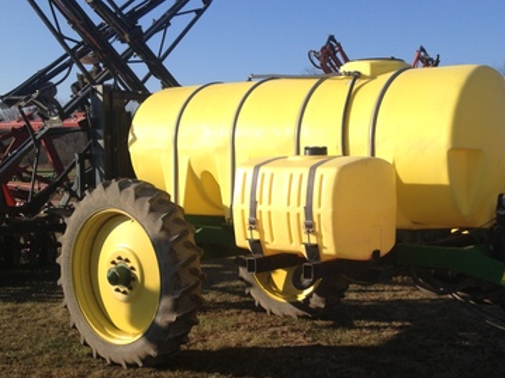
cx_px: 314
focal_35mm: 53
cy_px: 211
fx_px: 773
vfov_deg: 27.5
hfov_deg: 36.0
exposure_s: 1/1346
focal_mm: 4.28
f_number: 2.4
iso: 50
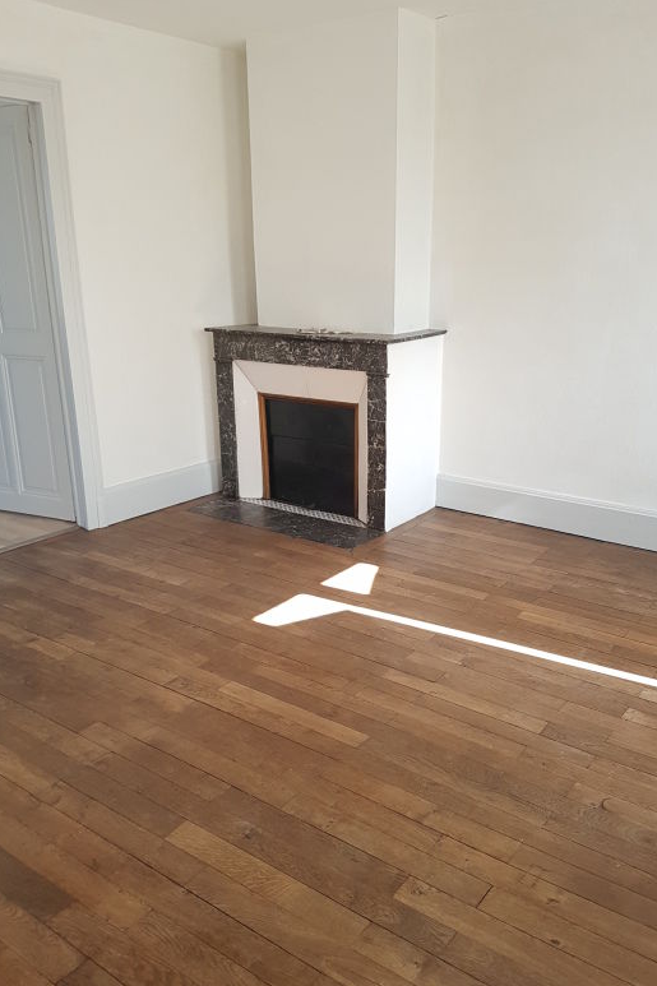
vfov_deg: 65.5
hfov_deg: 46.3
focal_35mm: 28
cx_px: 358
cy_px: 506
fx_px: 767
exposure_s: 1/50
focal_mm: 4.2
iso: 80
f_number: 1.7
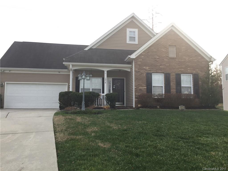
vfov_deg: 48.2
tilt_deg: +4.8
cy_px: 86
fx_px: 191
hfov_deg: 61.7
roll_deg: +1.1
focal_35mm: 29
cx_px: 114
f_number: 2.2
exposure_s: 1/465
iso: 32
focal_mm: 4.15
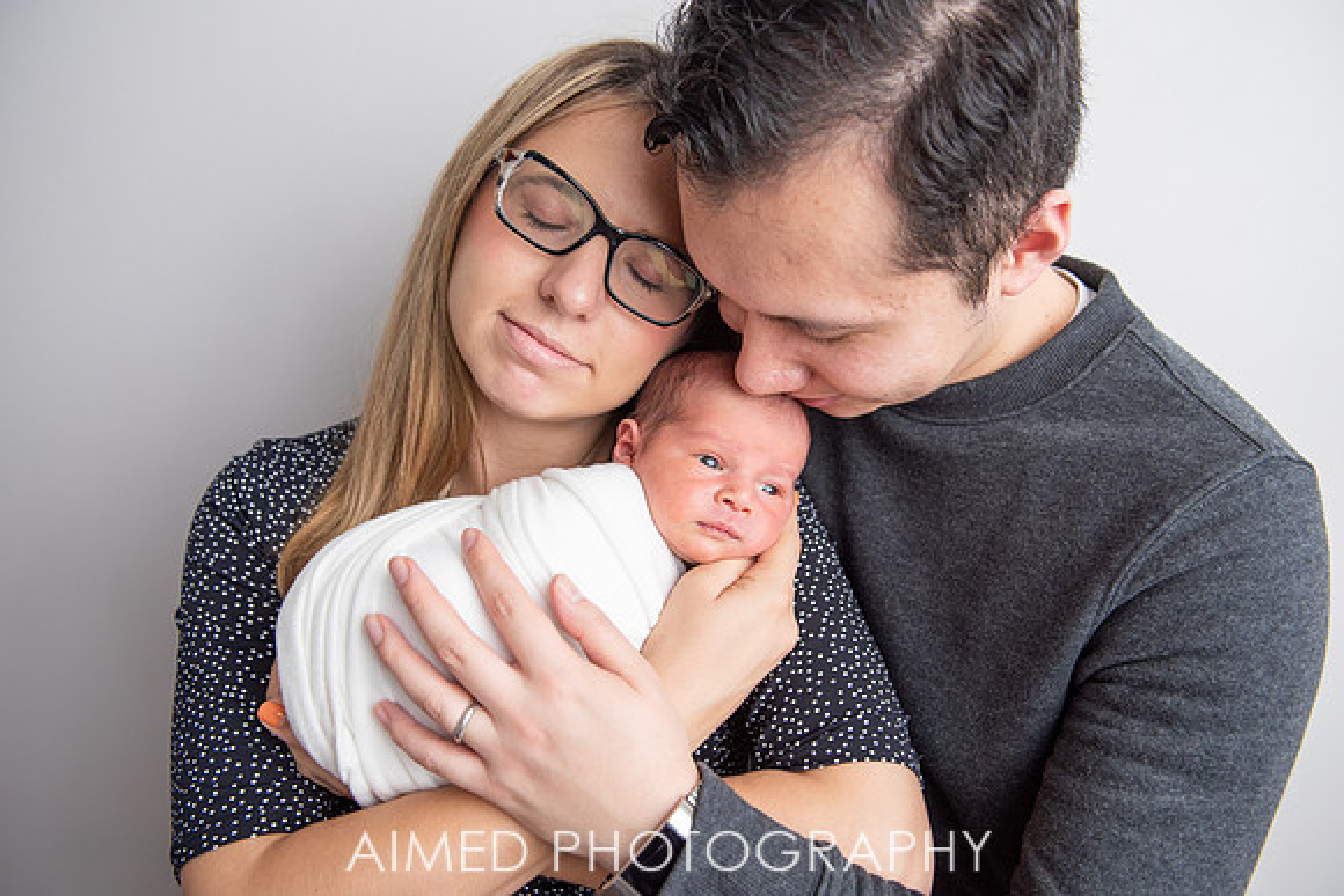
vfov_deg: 45.0
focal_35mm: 29
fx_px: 1083
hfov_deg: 63.6
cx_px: 672
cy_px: 448
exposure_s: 1/160
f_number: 3.5
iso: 250
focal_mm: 29
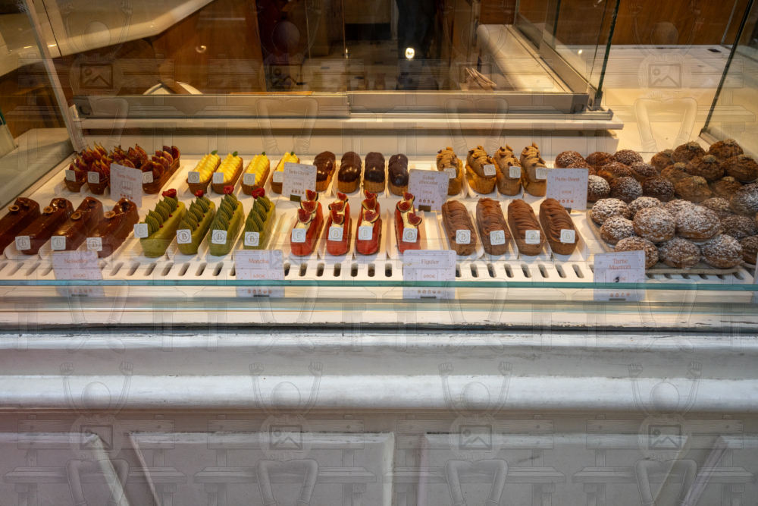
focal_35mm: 24
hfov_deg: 73.7
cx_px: 379
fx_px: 505
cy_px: 253
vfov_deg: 53.1
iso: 320
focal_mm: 16
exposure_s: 1/250
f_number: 6.3
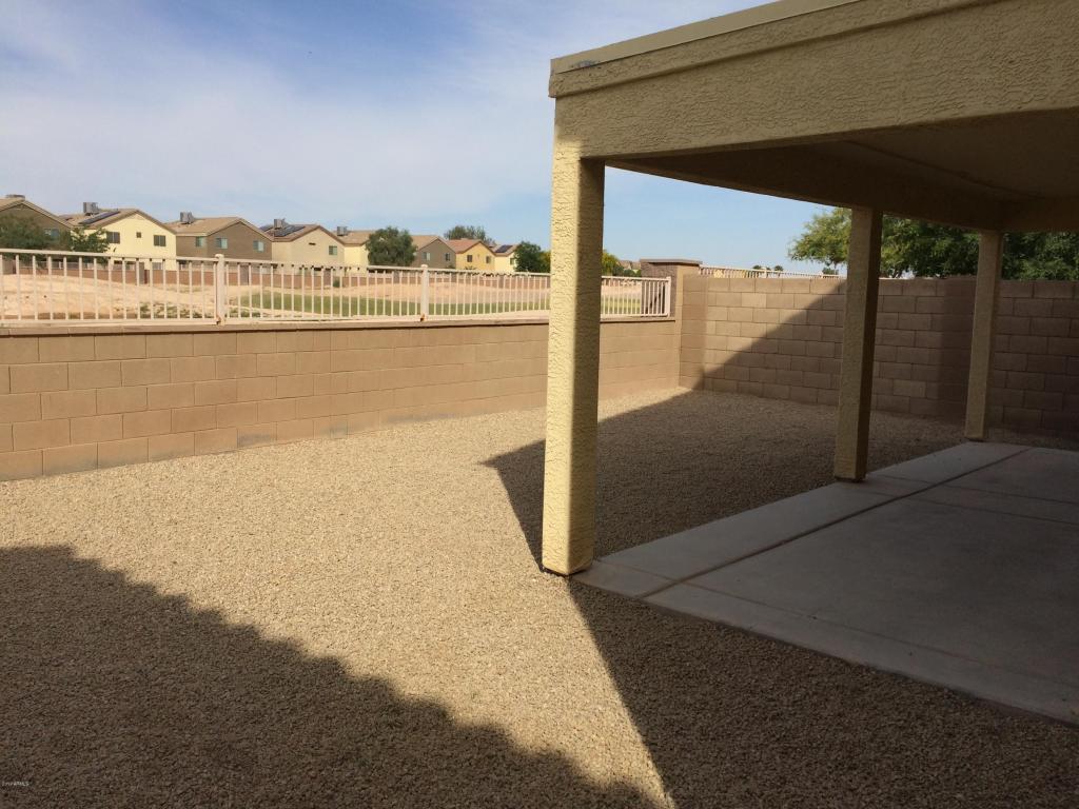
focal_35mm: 29
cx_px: 540
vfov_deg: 48.2
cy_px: 404
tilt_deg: -8.5
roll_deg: -0.8
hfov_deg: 61.7
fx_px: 904
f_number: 2.2
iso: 32
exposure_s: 1/2740
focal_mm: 4.15
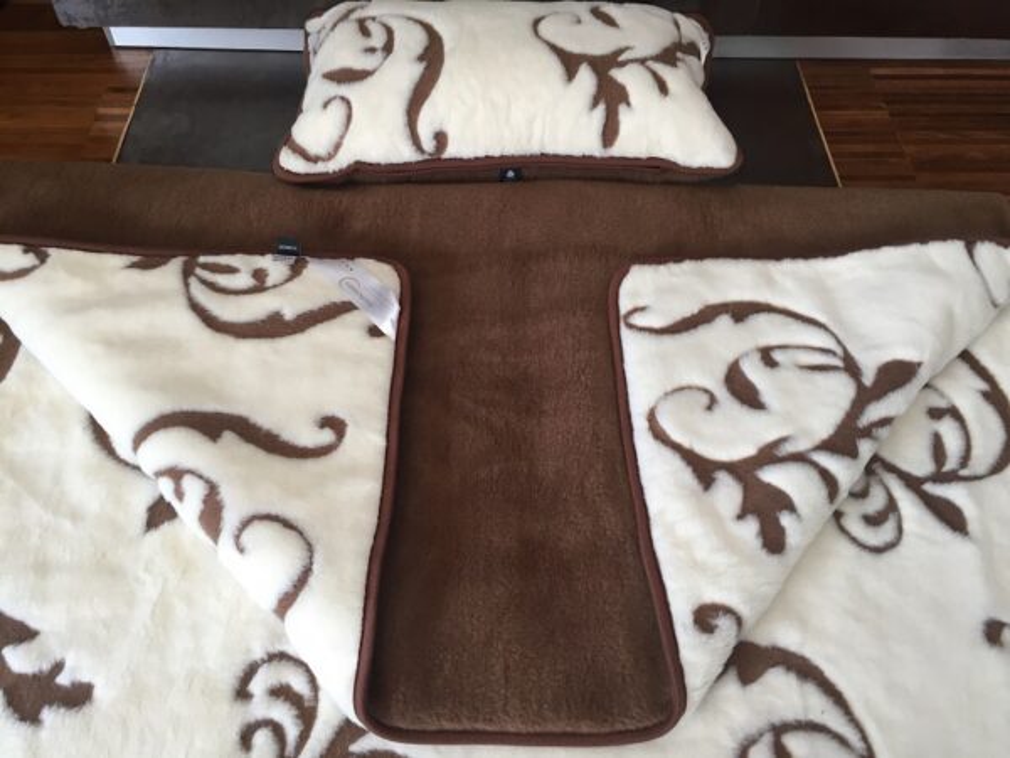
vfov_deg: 48.2
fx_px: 846
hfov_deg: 61.7
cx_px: 505
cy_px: 379
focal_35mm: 29
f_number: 2.2
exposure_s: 1/33
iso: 40
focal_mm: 4.15
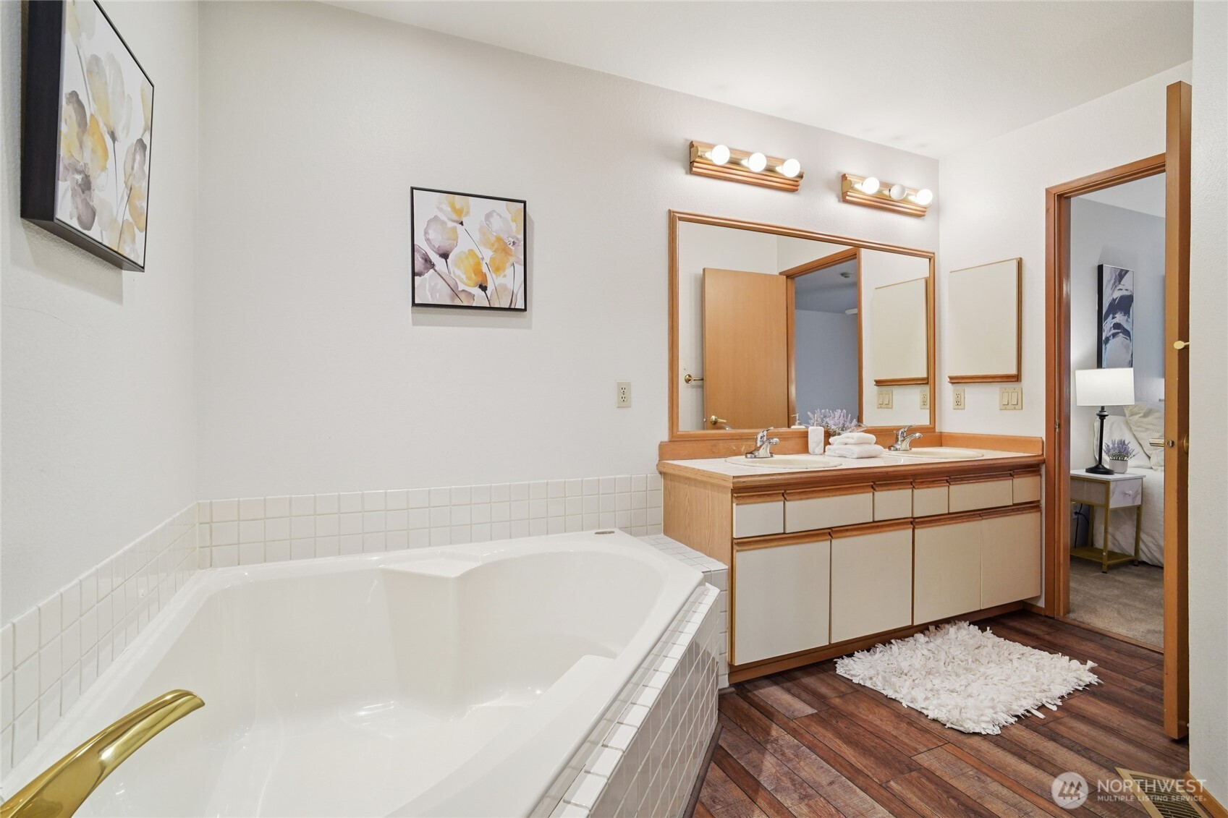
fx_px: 546
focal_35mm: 16
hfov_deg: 96.7
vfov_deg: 73.7
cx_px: 614
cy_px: 409
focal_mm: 16
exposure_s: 1/30
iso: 1600
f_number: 8
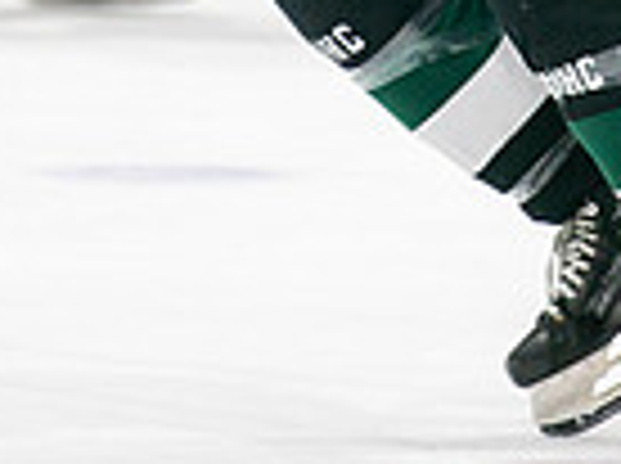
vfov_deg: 1.5
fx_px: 17676
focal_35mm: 987
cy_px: -575
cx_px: 536
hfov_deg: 2.0
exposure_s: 1/640
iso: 1000
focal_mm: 200
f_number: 3.2
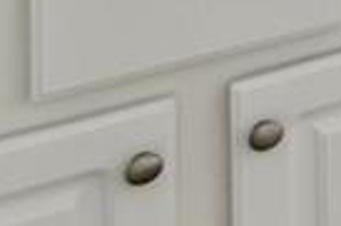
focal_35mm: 124
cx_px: 1250
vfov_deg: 8.5
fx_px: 1171
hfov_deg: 9.1
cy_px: -530
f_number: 8
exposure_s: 1/160
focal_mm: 11
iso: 400
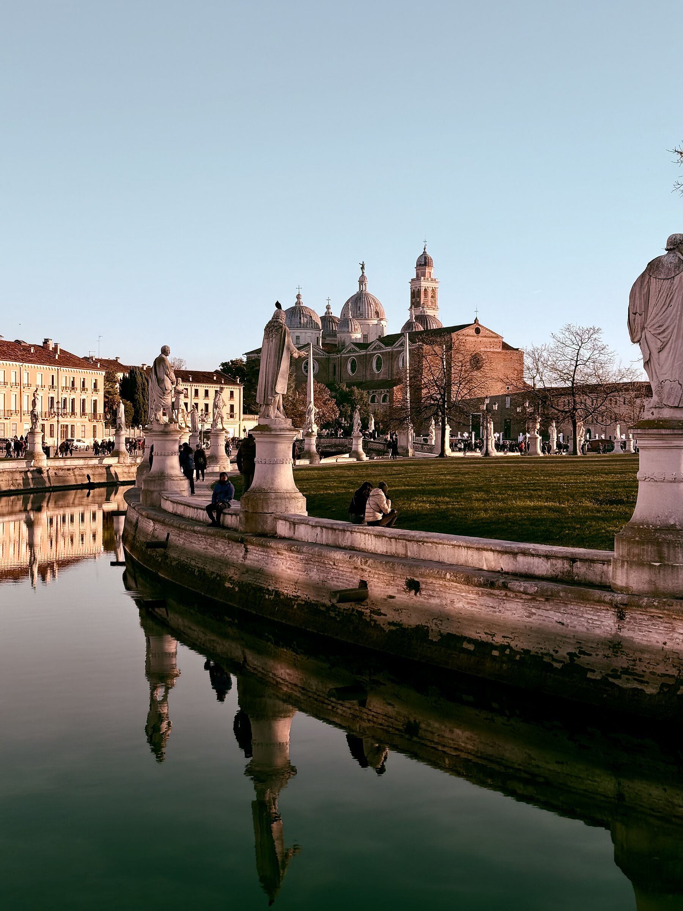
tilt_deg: +0.0
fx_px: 1263
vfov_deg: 39.7
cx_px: 342
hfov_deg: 30.3
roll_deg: -0.5
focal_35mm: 48
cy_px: 456
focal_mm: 6.76
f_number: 1.78
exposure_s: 1/1484
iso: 64
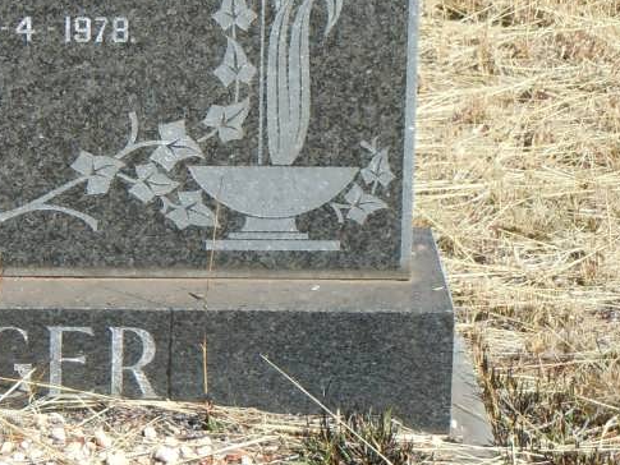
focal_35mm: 220
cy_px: -33
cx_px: 33
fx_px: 3941
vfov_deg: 6.7
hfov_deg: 9.0
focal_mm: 16
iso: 200
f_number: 4.4
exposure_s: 1/800
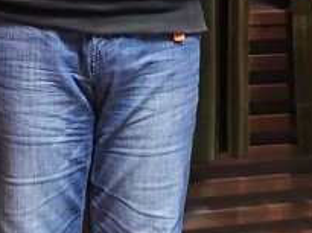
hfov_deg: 9.0
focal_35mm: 220
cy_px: -94
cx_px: 105
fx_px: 1979
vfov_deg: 6.7
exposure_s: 1/60
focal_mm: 25
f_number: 1.4
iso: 1250
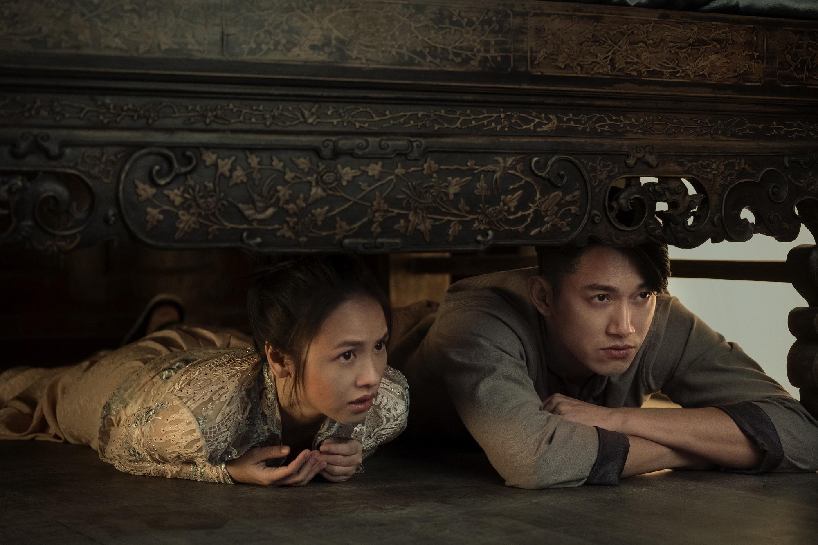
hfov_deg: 27.0
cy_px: 272
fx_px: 1704
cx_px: 409
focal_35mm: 75
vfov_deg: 18.2
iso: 2000
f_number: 2
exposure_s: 1/160
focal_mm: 50
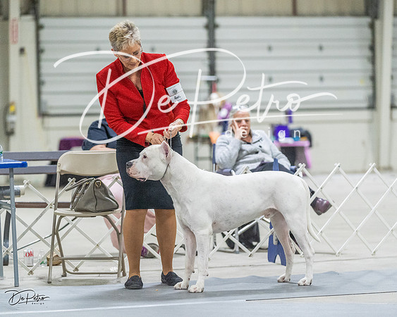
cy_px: 158
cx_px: 198
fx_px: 1746
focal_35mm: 149
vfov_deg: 10.4
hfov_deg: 13.0
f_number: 3.2
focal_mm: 132
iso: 6400
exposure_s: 1/320
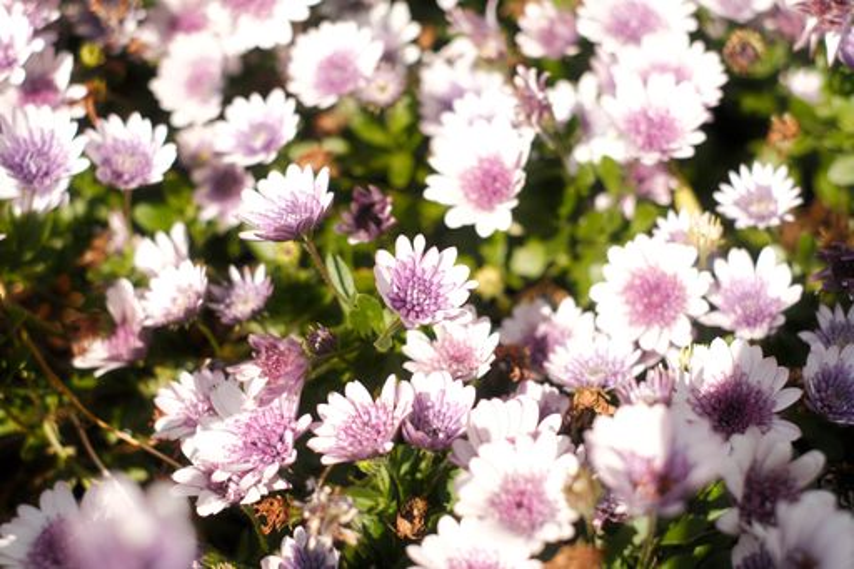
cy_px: 284
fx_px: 1257
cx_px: 427
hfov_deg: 37.5
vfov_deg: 25.5
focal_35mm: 53
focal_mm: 35
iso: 200
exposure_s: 1/2000
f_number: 2.8
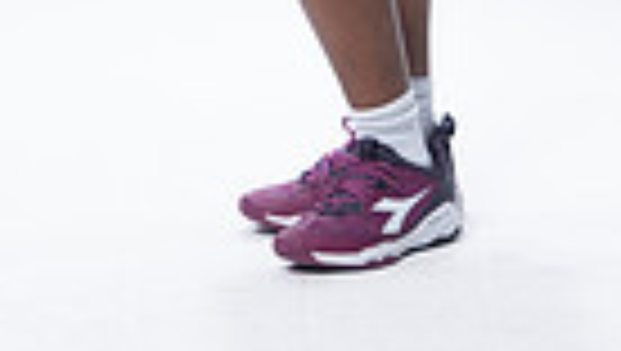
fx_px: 4501
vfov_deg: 4.3
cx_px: 171
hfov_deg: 7.9
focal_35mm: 273
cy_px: -612
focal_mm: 80
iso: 200
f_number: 5.6
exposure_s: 1/250
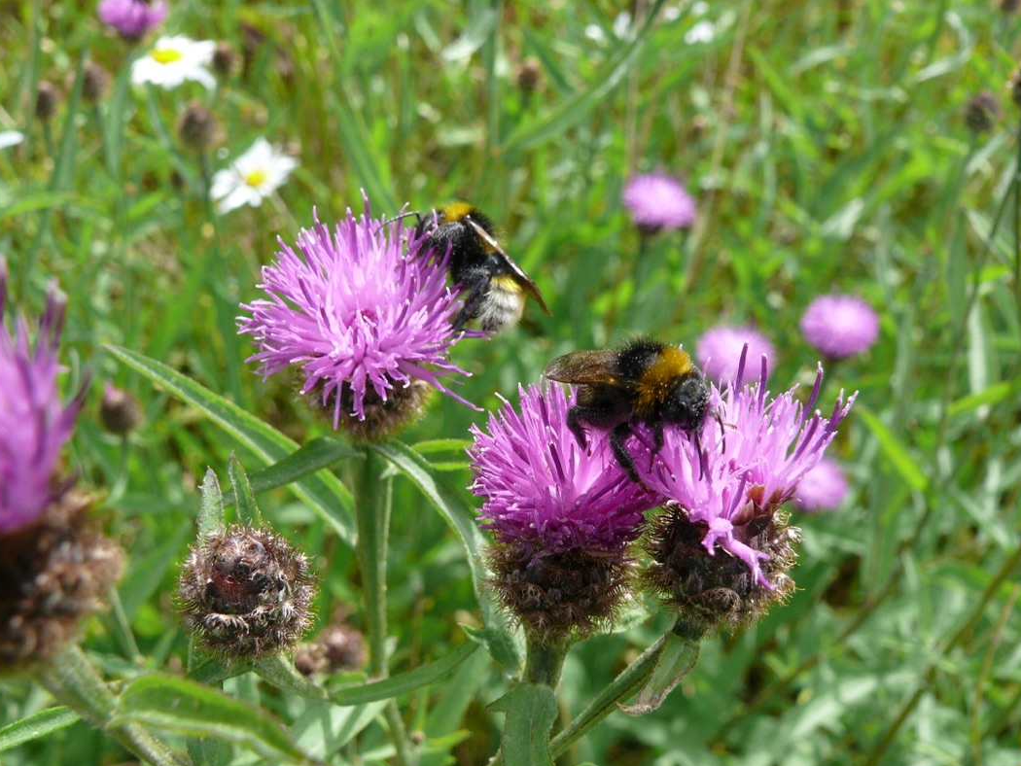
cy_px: 374
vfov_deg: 36.0
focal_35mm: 40
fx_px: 1180
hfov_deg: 46.8
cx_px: 476
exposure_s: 1/200
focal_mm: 7.4
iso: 100
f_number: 4.5
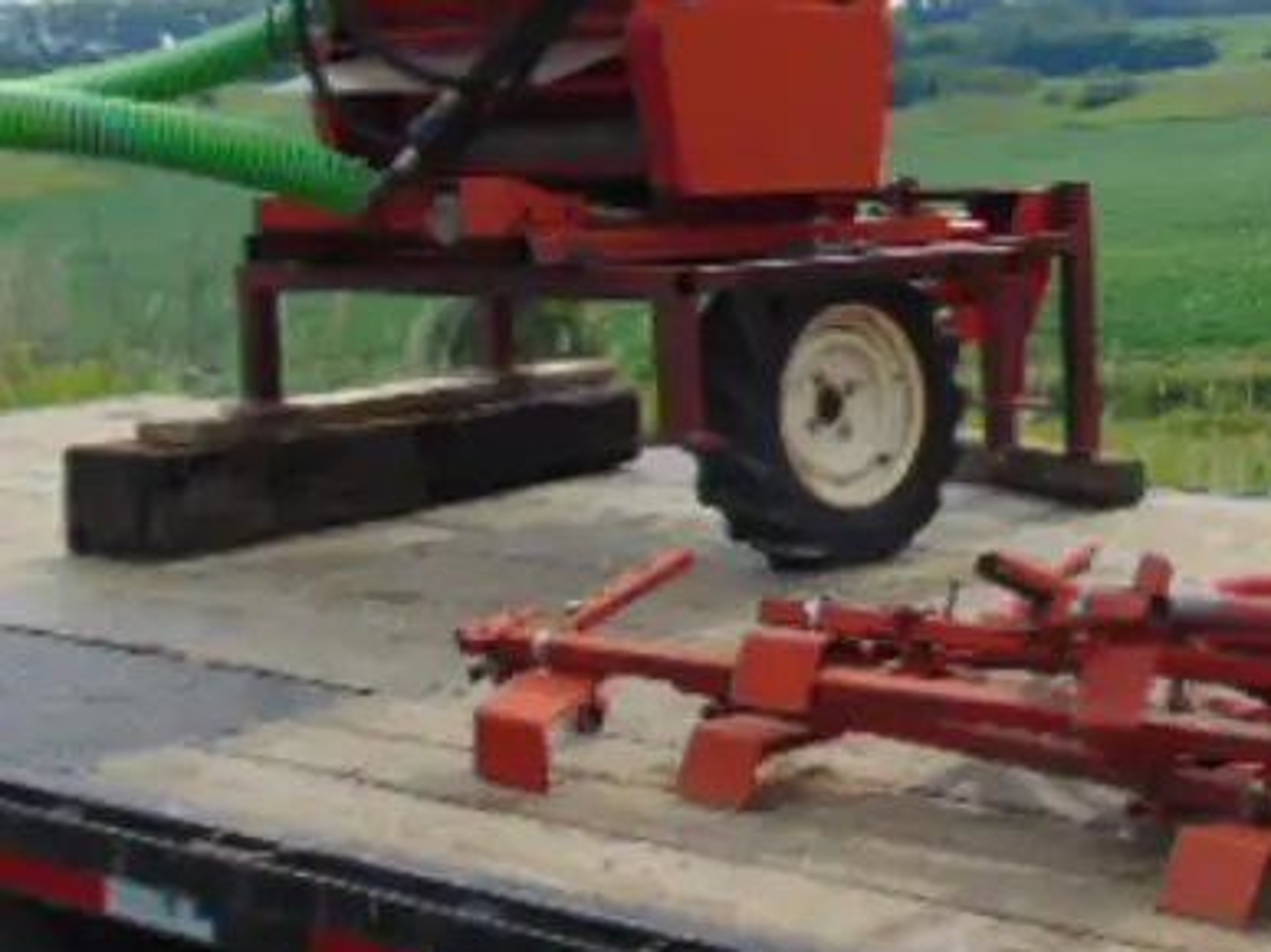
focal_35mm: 62
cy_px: 286
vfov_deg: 23.5
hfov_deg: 28.6
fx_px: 2276
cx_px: 1366
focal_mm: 4.5
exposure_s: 1/250
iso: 80
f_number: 7.7
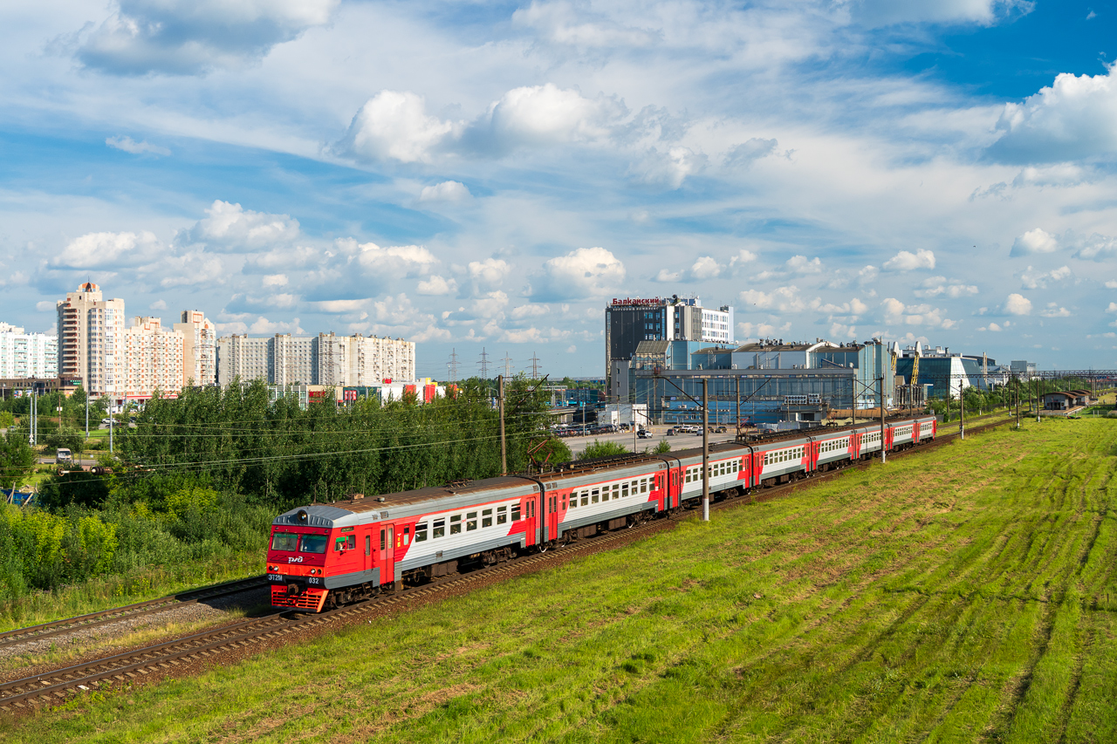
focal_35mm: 40
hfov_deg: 48.5
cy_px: 372
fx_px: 1241
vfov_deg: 33.4
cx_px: 558
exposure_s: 1/640
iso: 320
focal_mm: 40
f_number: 6.3
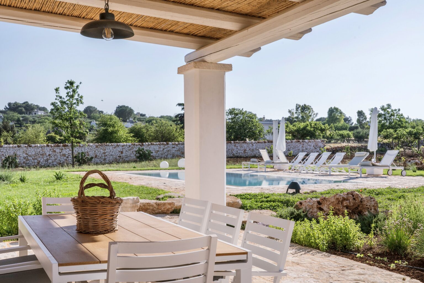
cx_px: 212
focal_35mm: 45
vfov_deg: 29.9
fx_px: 530
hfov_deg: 43.6
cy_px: 142
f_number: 16
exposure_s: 1/400
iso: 500
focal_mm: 45
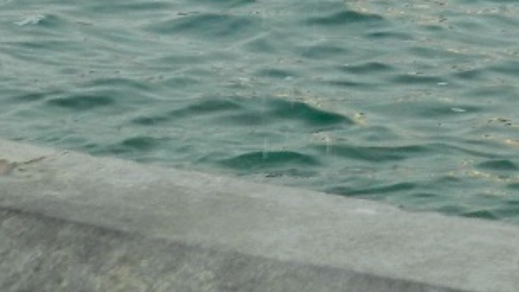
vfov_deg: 4.4
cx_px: 551
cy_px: -454
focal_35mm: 270
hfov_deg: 7.9
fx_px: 3714
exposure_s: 1/200
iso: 80
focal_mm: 10.2
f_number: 3.8
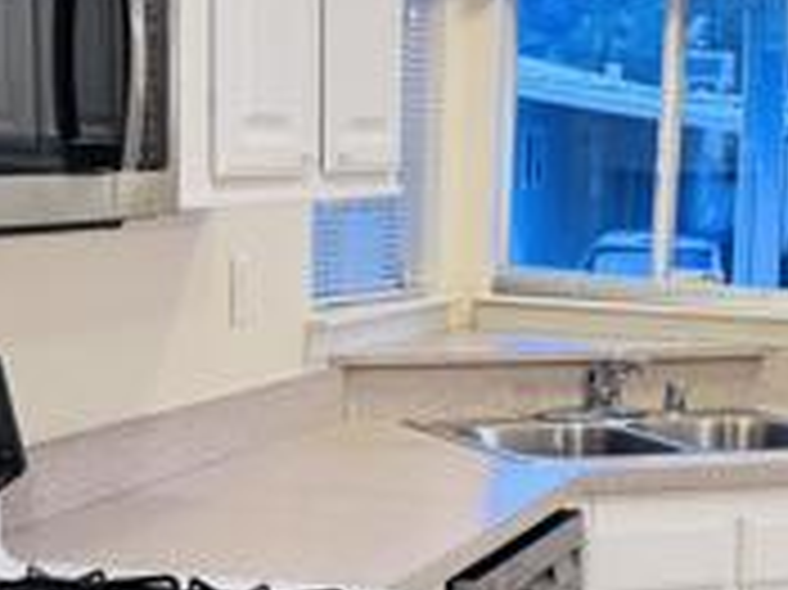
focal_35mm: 88
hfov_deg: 22.3
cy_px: 405
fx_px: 2002
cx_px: 446
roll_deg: -1.7
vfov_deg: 16.7
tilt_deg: -8.5
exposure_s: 1/60
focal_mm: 6.76
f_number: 1.78
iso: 320
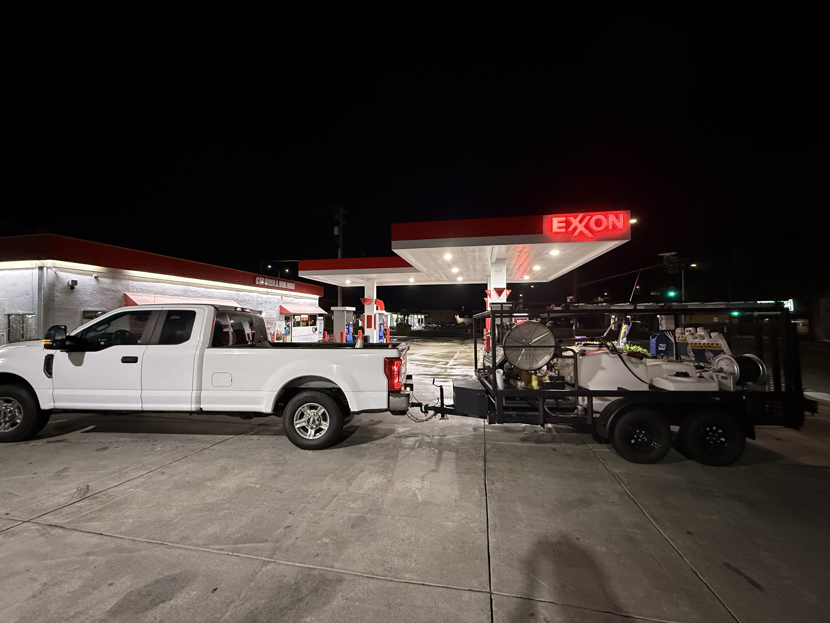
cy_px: 312
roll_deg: +0.4
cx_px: 415
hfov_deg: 102.1
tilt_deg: +2.2
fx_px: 336
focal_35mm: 14
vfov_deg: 85.7
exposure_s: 1/60
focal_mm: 2.22
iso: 800
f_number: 2.2
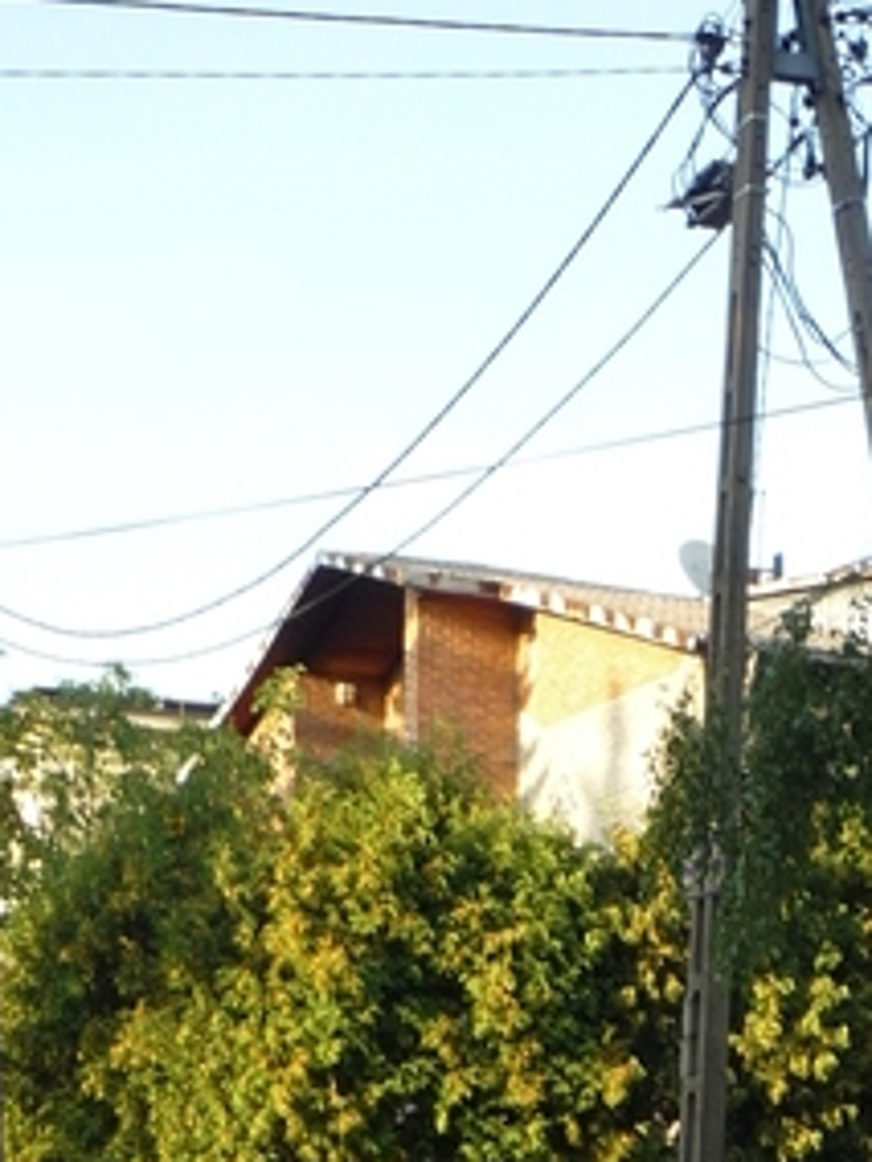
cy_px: 1289
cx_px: 463
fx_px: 2418
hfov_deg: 20.4
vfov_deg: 25.1
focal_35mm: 72
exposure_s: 1/100
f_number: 4
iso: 100
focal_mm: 5.2
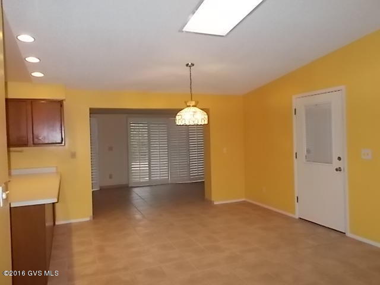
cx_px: 190
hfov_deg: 67.3
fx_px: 285
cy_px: 142
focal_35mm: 26
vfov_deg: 53.1
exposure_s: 1/25
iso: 320
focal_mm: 4.6
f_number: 3.2
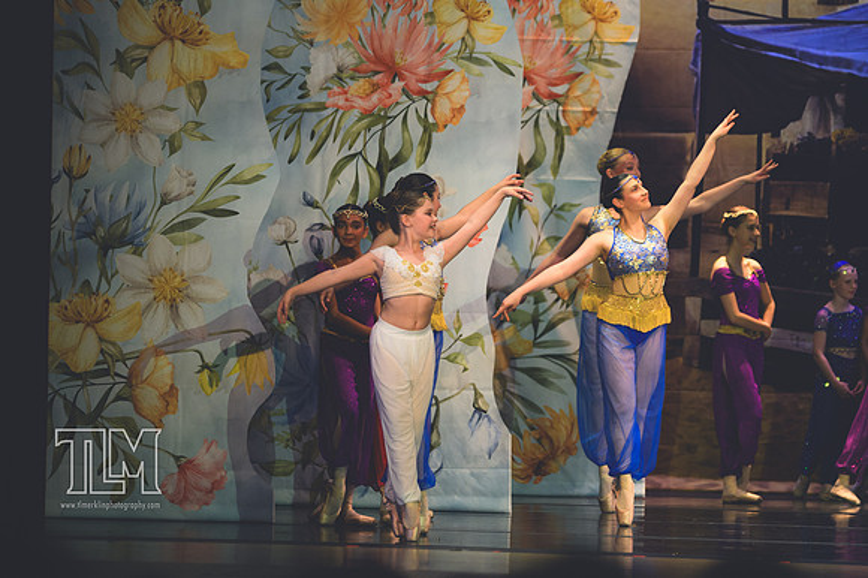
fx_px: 5952
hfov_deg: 8.3
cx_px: 434
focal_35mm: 247
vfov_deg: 5.6
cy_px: 289
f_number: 2.8
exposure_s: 1/500
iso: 1400
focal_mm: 165
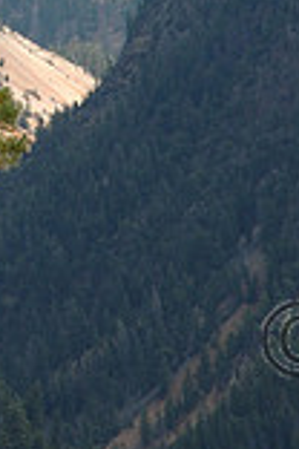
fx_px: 4858
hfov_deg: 3.5
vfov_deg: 5.3
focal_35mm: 390
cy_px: -58
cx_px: -37
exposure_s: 1/320
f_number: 9
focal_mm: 70
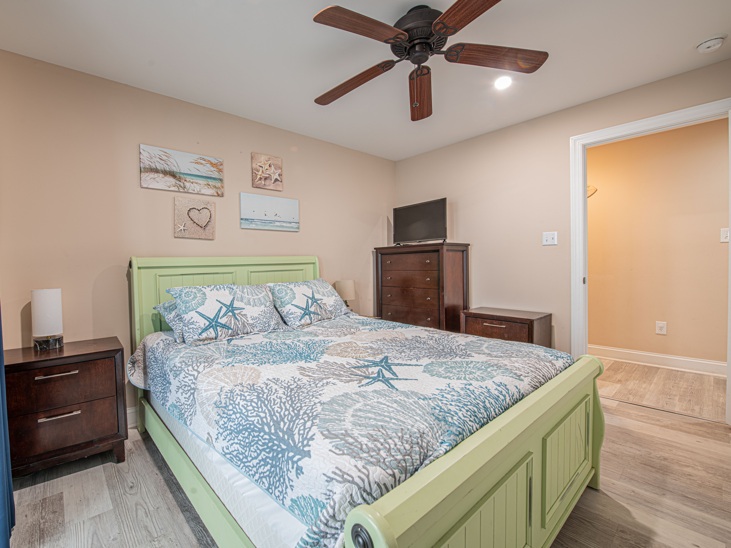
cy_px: 274
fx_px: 320
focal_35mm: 15
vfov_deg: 81.2
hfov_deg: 97.1
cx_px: 320
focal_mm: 14
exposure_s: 2.5
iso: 64
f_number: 9
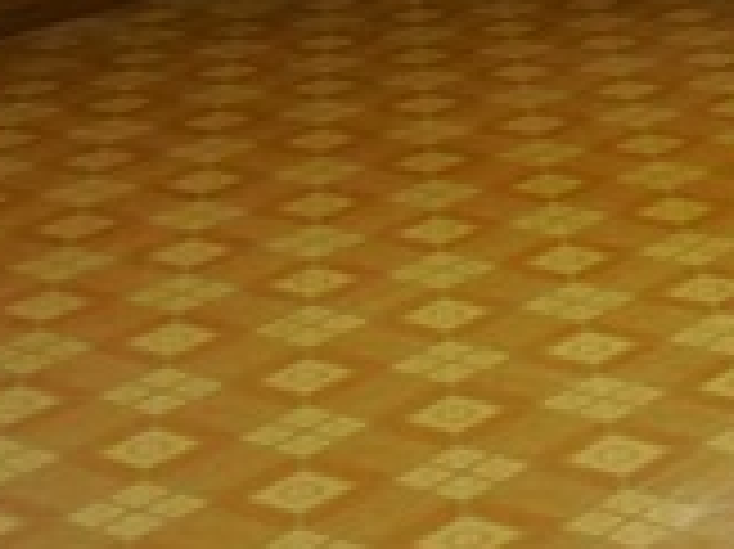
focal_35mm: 118
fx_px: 2500
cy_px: -207
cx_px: 941
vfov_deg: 12.1
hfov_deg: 15.9
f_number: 3.8
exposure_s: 1/25
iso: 560
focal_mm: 5.3
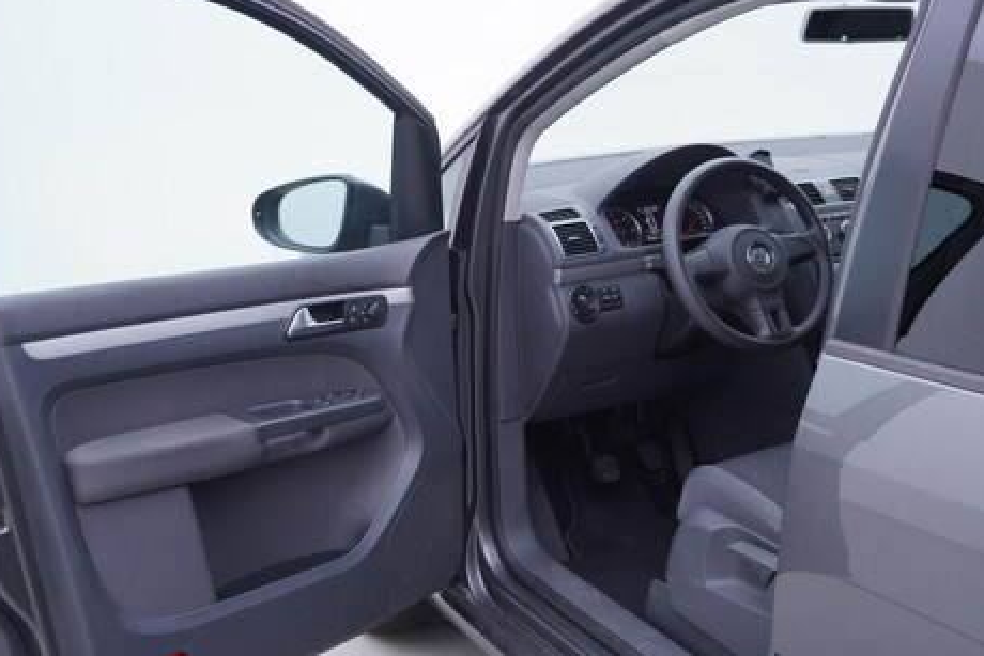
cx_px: 490
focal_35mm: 43
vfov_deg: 31.2
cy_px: 313
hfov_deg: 45.4
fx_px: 1176
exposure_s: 1/50
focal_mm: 24
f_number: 3.2
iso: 125
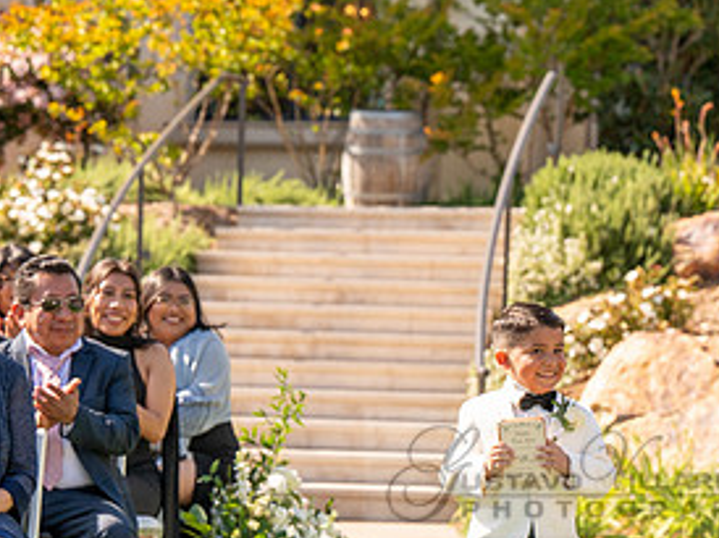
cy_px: 474
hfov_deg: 11.8
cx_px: 593
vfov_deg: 8.8
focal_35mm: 167
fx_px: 3466
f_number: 4.5
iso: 200
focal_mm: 82
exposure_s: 1/1600
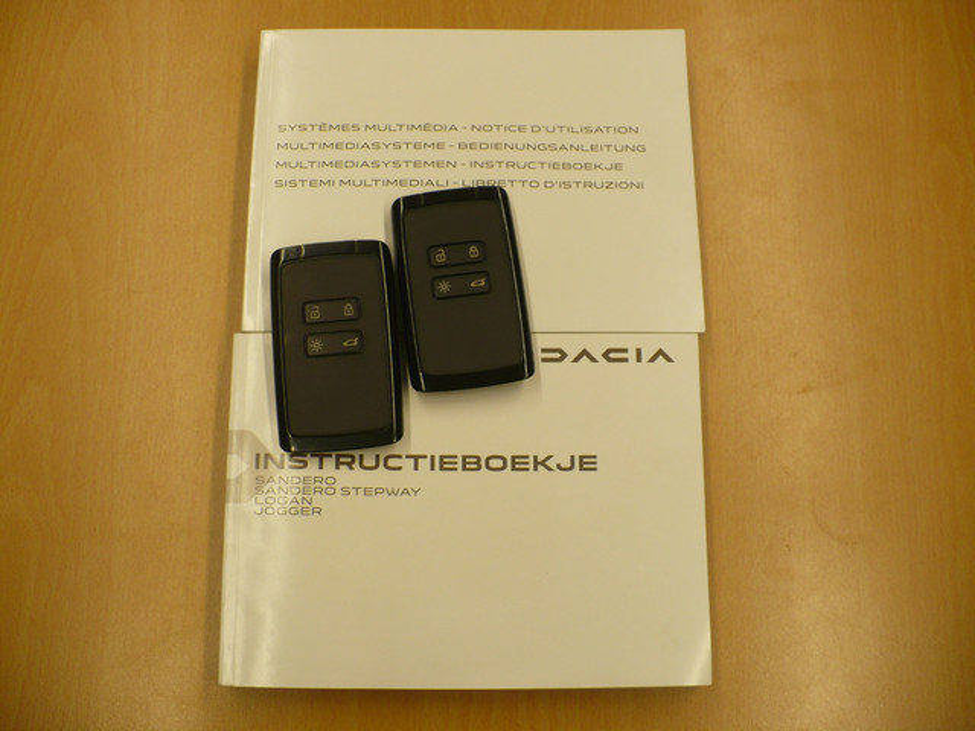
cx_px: 488
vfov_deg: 38.7
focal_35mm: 37
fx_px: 1042
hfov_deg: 50.1
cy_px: 366
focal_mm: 6.1
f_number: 2.8
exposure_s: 1/40
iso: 100
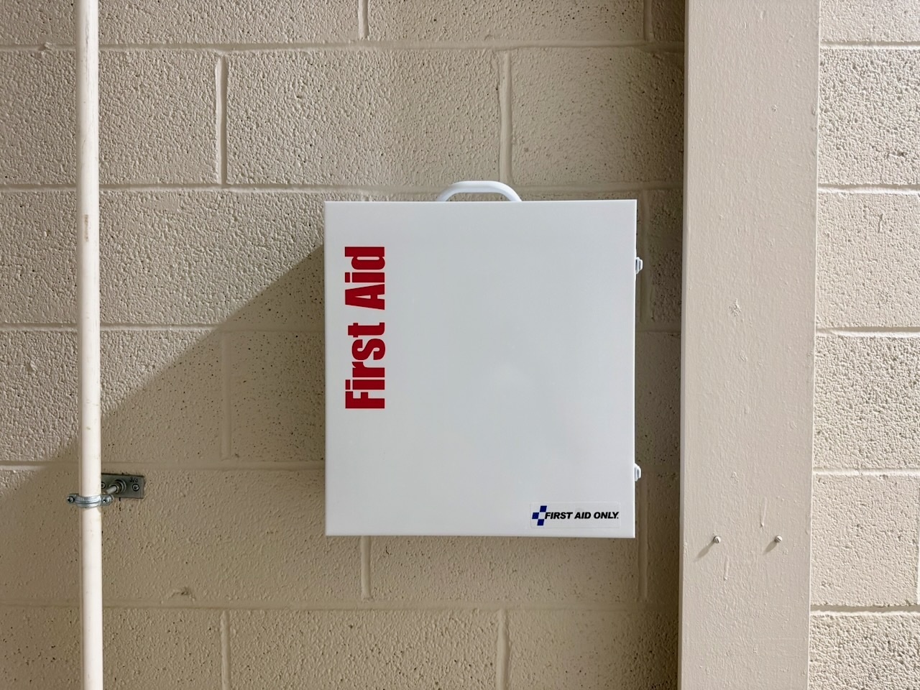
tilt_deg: -2.1
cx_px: 460
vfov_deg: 56.8
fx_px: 638
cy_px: 345
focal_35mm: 24
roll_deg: -0.1
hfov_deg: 71.6
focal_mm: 6.76
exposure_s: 1/73
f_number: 1.78
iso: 200
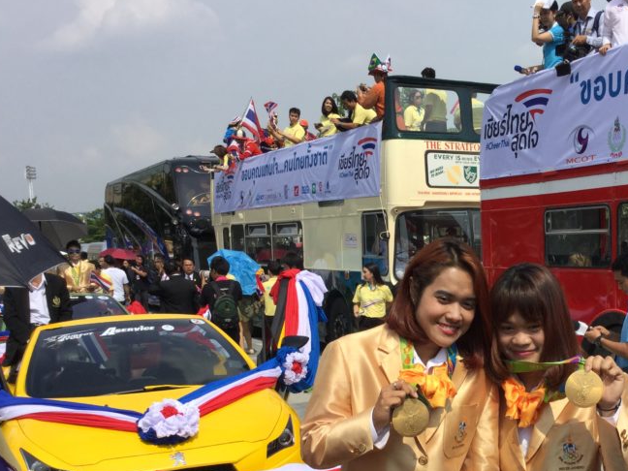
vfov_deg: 29.1
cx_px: 483
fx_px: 889
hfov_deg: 37.8
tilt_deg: -9.4
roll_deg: +0.9
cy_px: 367
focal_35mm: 49
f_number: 2.4
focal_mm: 3.3
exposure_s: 1/1773
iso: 25
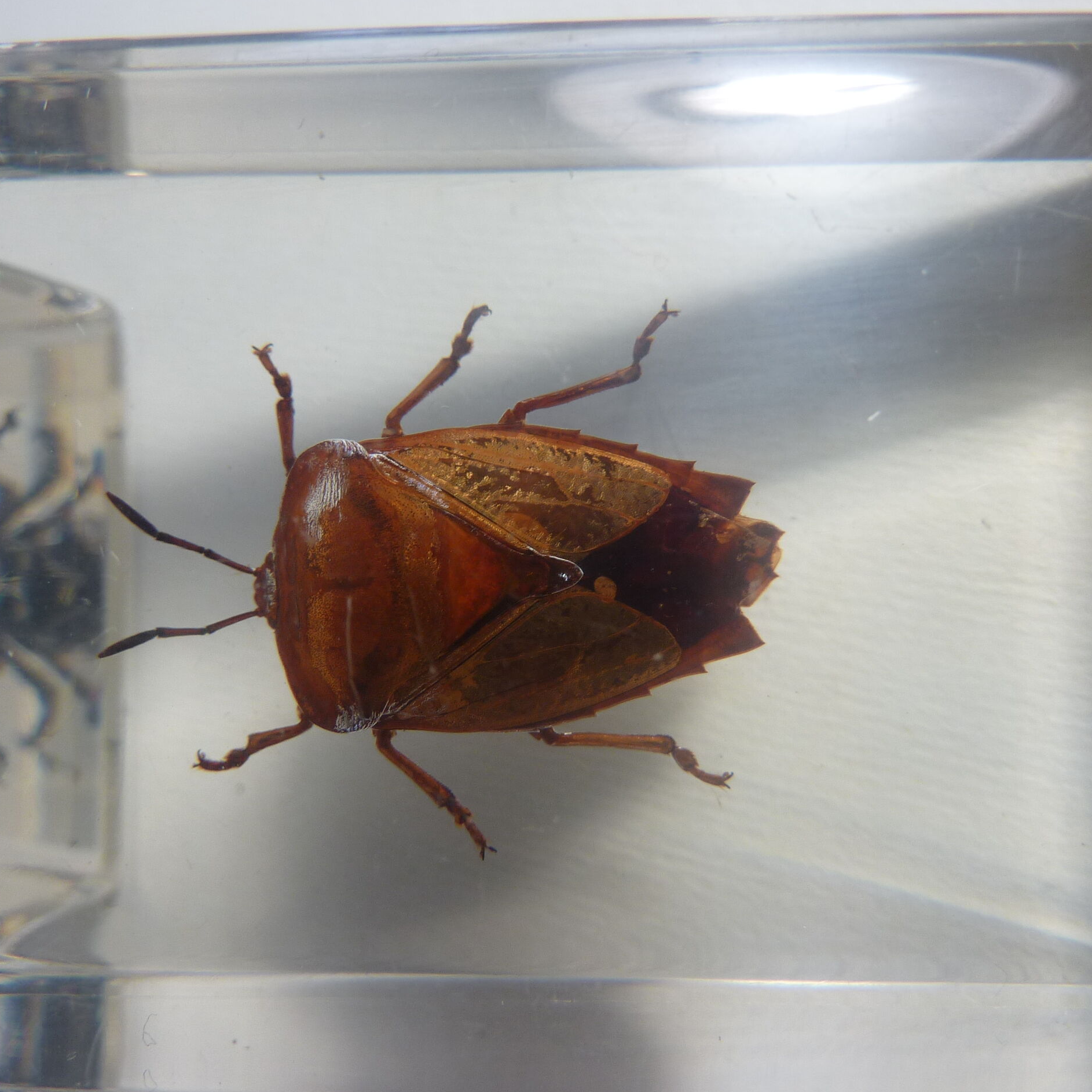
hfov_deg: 54.0
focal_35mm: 30
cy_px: 539
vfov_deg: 54.0
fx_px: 1071
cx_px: 511
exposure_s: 1/30
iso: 100
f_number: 3.3
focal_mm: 4.1
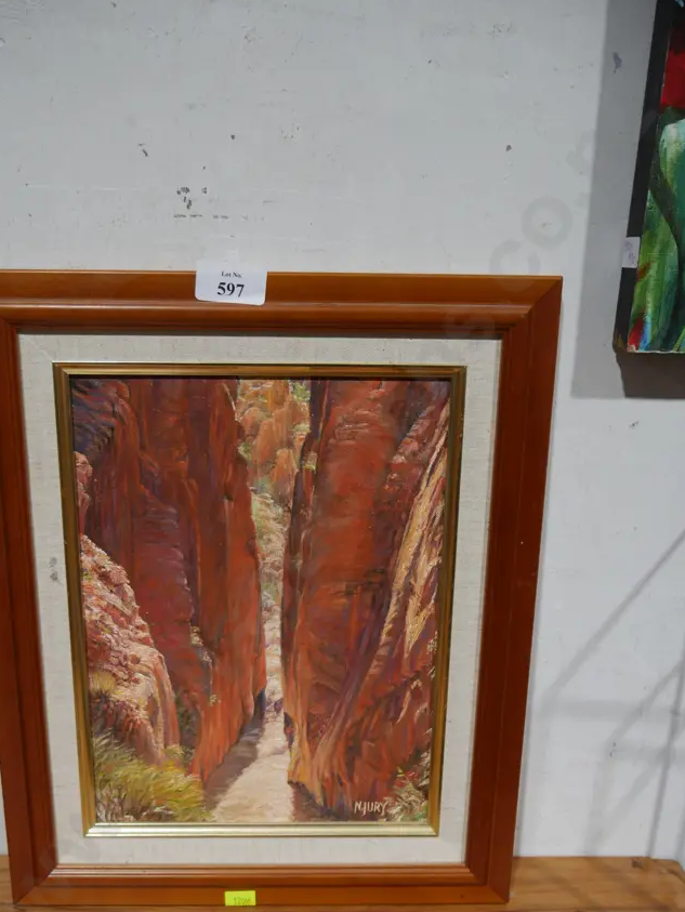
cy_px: 542
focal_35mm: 34
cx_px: 306
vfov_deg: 53.6
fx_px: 896
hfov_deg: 41.8
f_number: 3.5
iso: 250
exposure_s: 1/60
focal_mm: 14
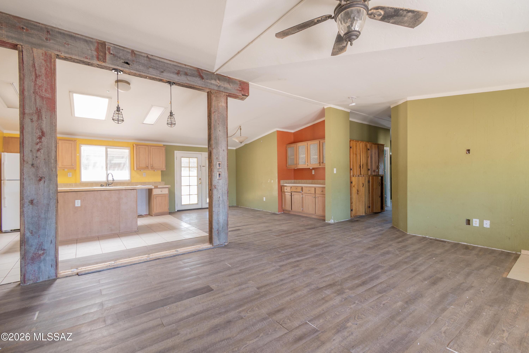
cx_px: 264
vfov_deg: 77.3
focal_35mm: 15
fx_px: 220
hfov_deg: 100.4
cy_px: 176
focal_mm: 10
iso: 250
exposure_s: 1/5
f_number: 8
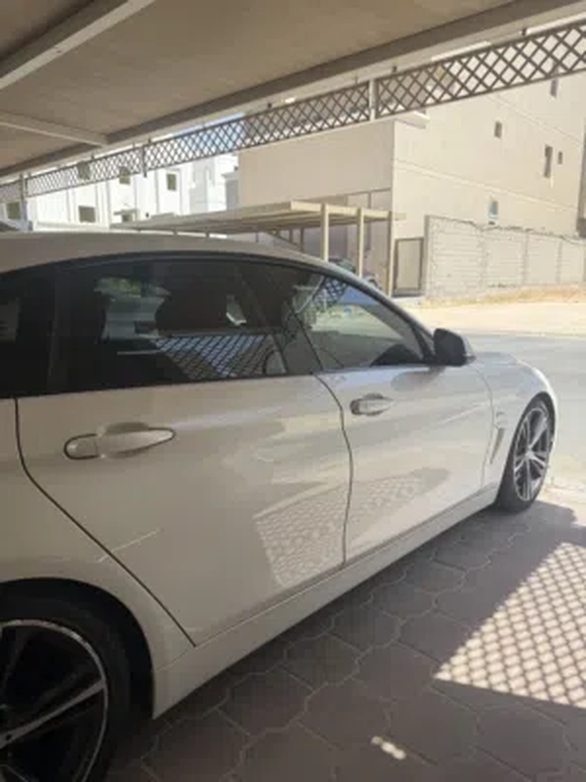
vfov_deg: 71.6
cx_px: 293
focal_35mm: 24
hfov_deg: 56.8
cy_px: 391
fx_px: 542
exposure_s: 1/2299
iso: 80
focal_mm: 6.76
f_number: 1.78
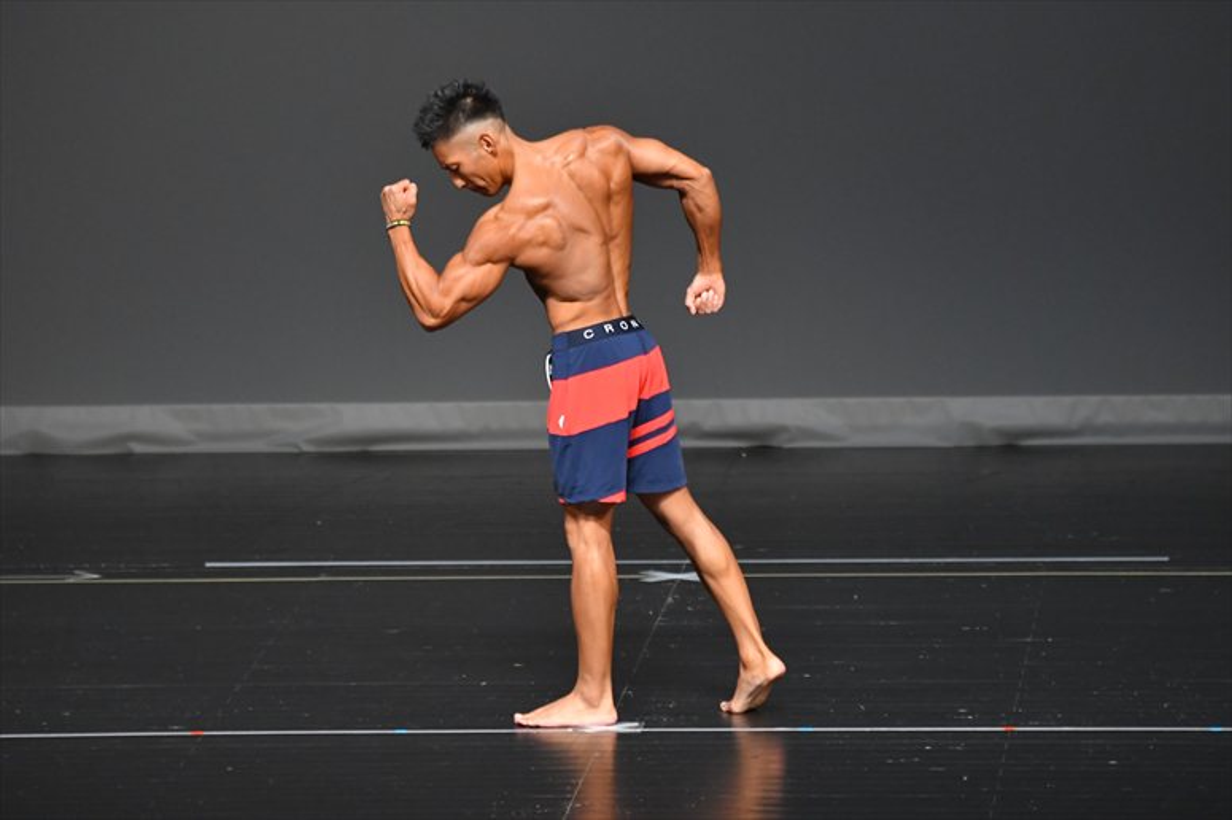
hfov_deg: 6.0
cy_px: 410
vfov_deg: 4.0
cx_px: 616
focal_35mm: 345
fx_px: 11801
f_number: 5.6
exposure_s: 1/400
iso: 2500
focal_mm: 230
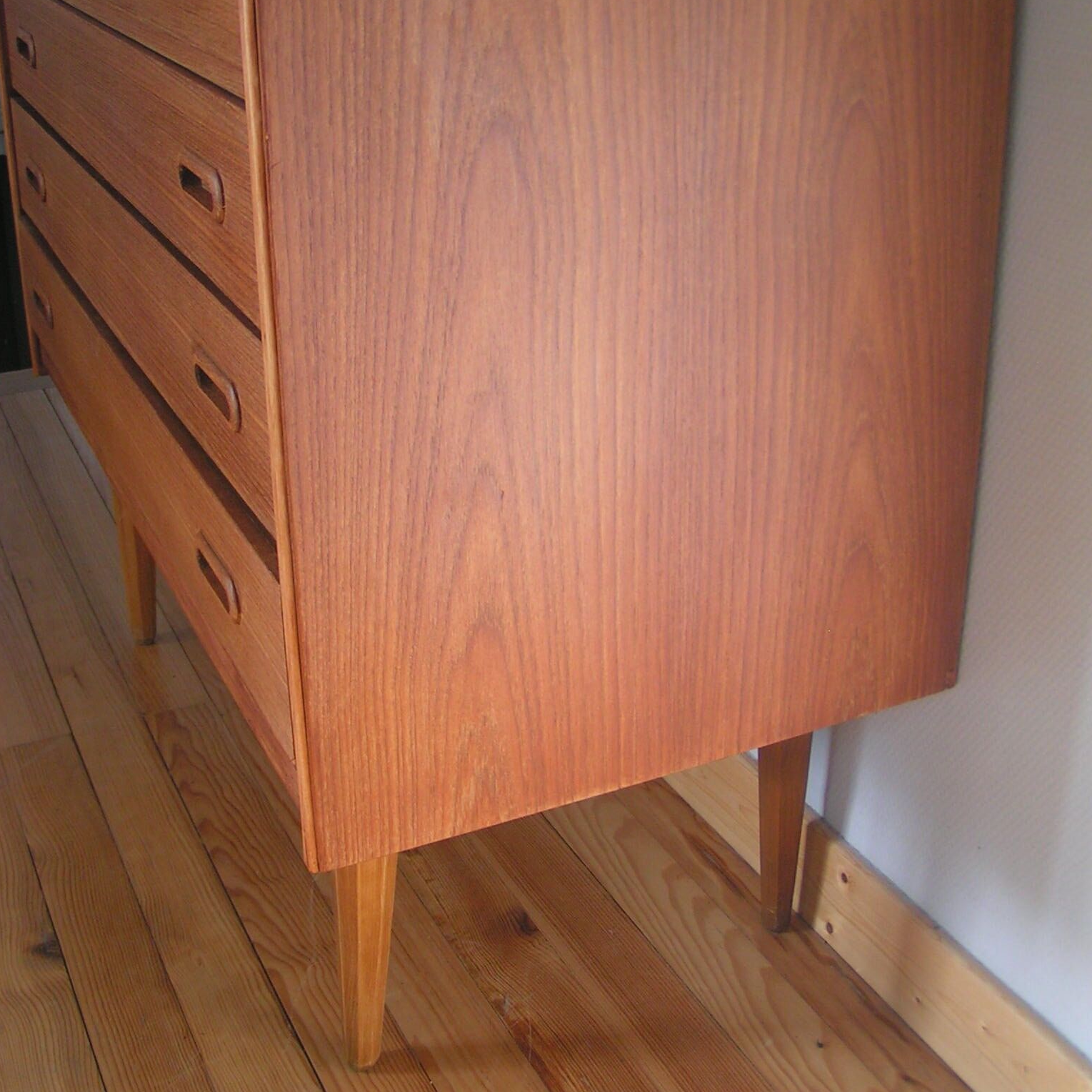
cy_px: 396
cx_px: 544
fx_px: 1606
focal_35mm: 45
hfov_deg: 37.6
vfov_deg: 37.3
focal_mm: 5.8
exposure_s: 1/40
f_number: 2.8
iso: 64
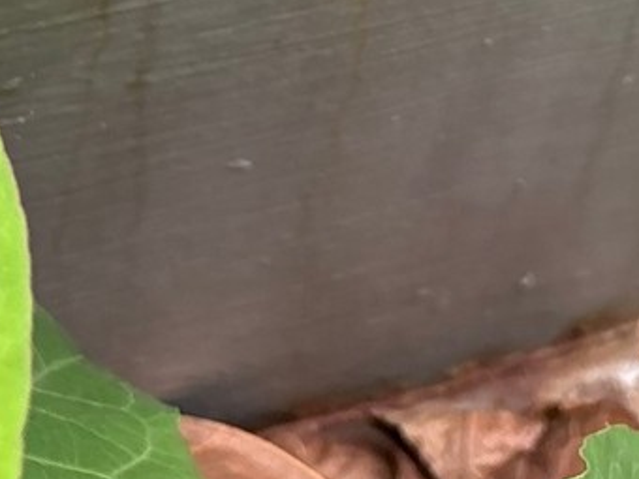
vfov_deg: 11.9
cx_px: 451
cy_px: -500
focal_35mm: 110
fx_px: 2031
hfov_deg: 17.8
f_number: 1.6
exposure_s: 1/121
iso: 125
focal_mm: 5.96
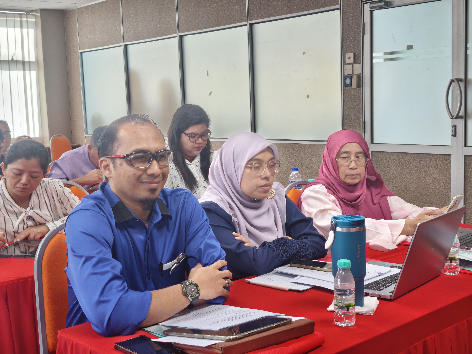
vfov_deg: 31.5
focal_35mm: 46
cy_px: 177
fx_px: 627
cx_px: 236
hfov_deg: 41.2
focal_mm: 6.57
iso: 160
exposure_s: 1/100
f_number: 1.6
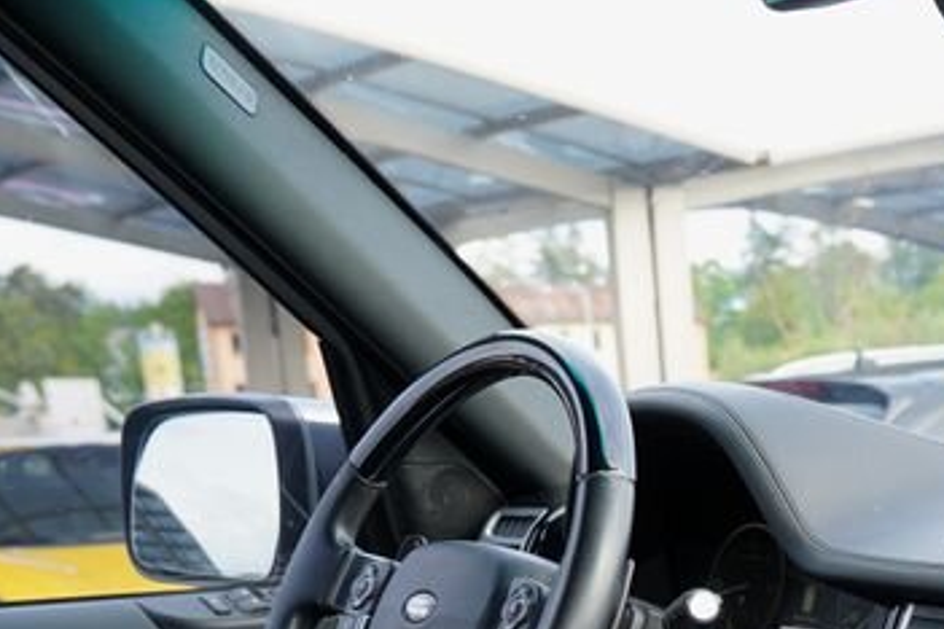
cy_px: 891
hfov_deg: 24.9
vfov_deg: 17.8
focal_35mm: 70
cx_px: 1240
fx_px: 1835
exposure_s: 1/60
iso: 100
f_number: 4
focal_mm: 24
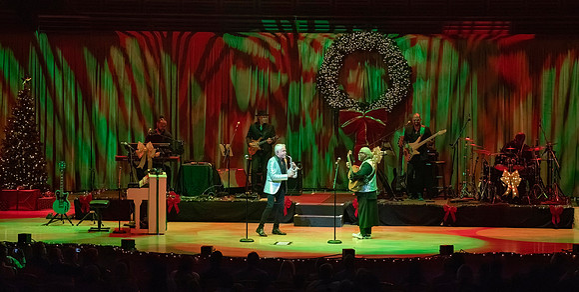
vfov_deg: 9.6
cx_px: 310
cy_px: 131
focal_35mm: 116
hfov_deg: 19.0
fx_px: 1734
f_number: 8
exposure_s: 1/320
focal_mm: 100
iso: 5000
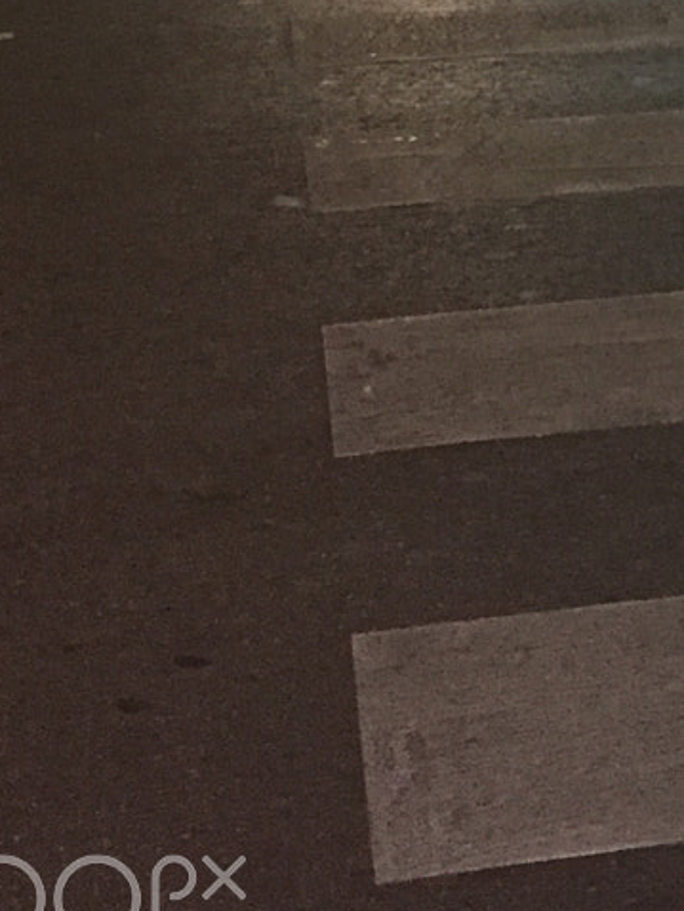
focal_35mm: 97
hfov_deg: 14.5
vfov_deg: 18.4
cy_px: -375
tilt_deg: -4.0
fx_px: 2553
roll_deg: +0.3
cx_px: 916
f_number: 2.2
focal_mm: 4.15
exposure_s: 1/25
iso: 250
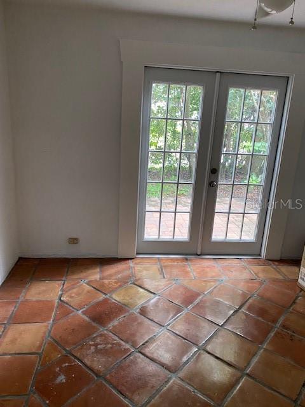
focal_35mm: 26
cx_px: 152
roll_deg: -3.6
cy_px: 204
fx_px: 305
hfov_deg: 53.1
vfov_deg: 67.3
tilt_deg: -14.0
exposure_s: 1/60
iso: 200
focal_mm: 4.25
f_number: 1.8
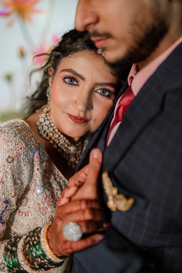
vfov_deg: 54.4
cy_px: 136
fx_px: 265
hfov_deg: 37.9
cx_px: 91
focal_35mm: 35
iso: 640
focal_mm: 35
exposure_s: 1/400
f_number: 1.4
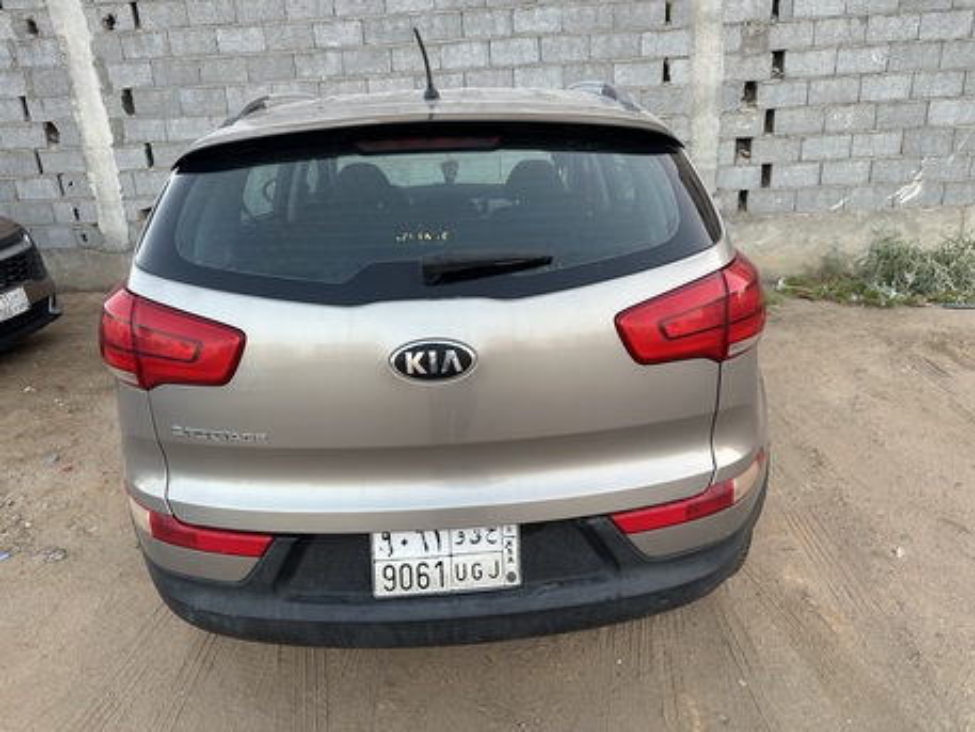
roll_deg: +2.9
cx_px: 488
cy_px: 366
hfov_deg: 71.6
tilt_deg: -18.8
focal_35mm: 24
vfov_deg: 56.8
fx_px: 676
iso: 64
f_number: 1.78
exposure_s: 1/121
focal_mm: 6.86
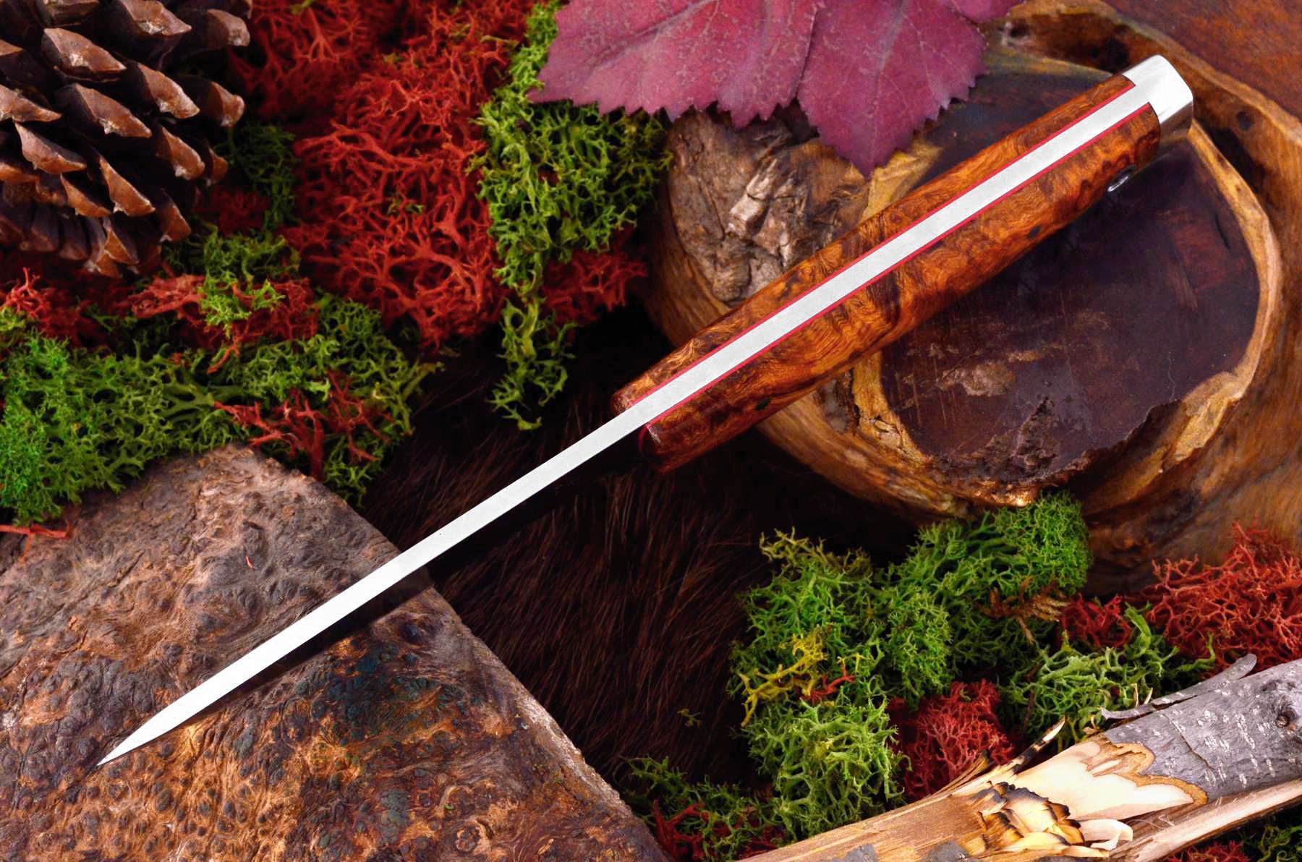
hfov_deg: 22.7
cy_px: 431
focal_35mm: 90
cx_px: 651
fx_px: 3248
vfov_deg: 15.1
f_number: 13
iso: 1000
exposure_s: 1/1.3
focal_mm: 60
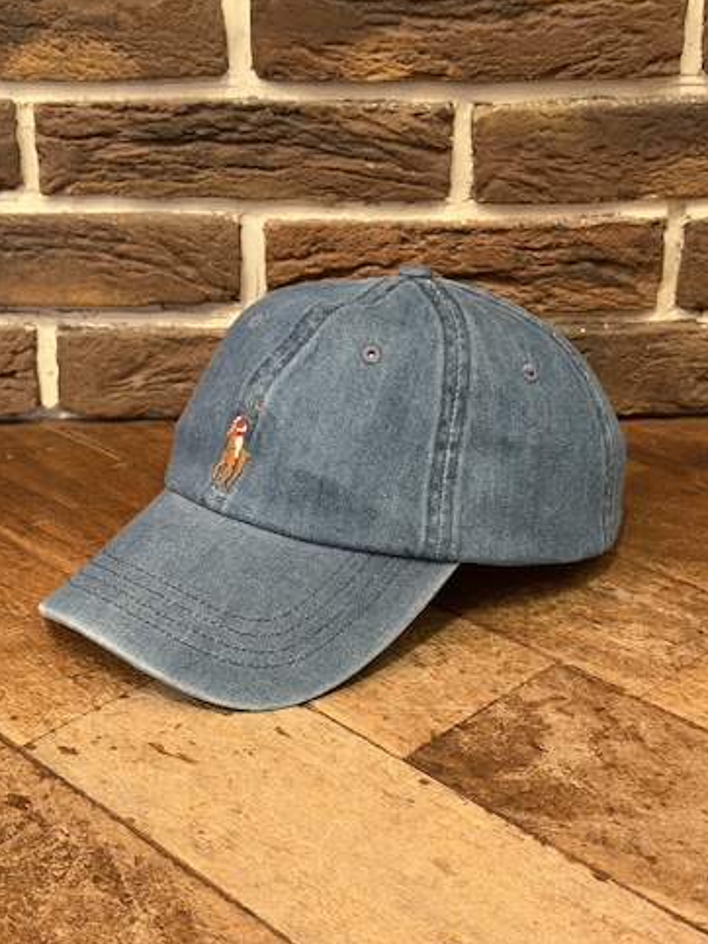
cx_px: 321
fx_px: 1446
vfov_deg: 36.2
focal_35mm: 53
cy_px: 484
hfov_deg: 27.5
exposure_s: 1/30
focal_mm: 6.76
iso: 640
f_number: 1.78
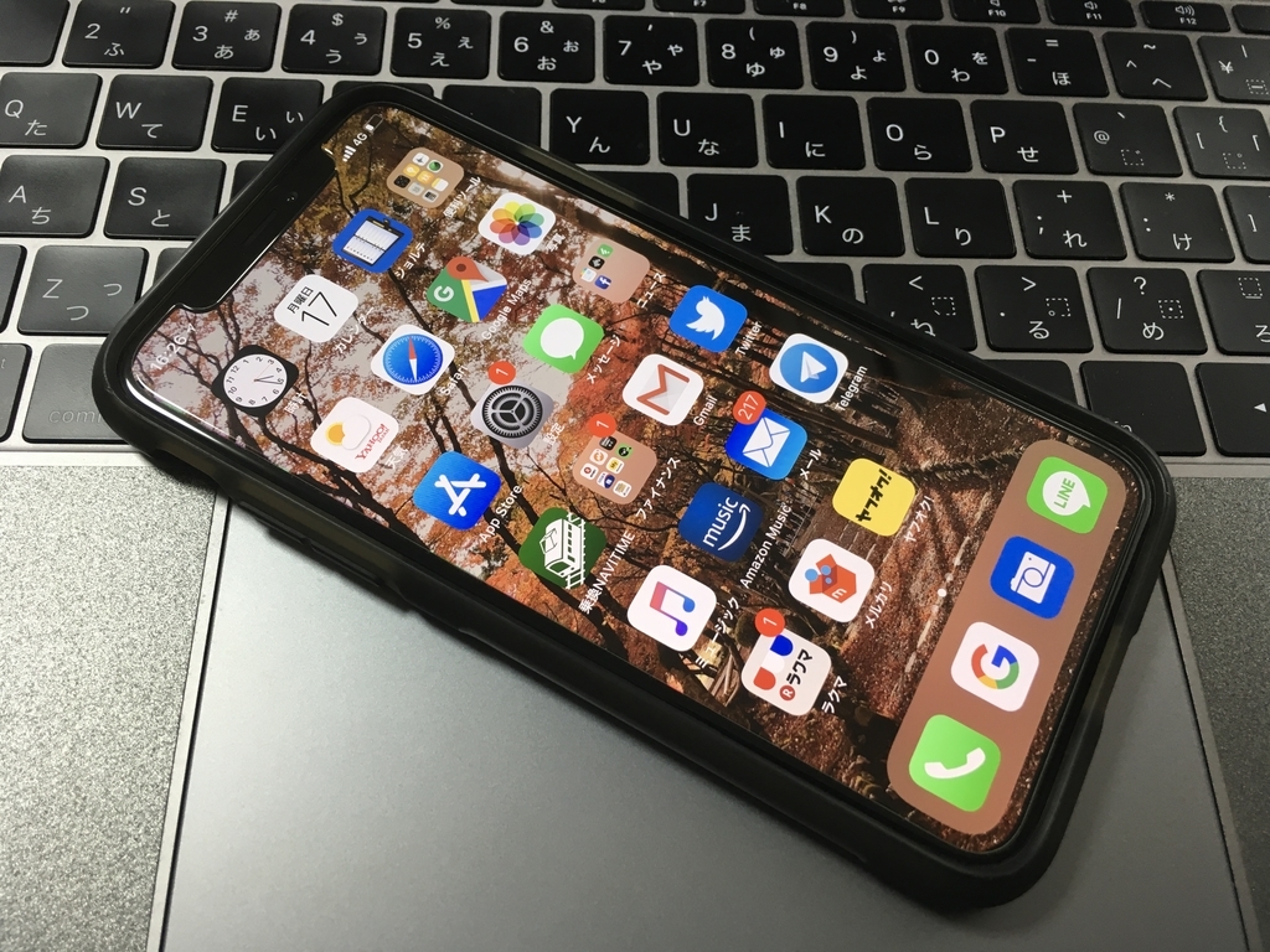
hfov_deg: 61.7
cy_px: 476
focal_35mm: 29
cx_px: 635
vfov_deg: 48.2
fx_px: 1064
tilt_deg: -61.6
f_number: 2.2
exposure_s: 1/30
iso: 64
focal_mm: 4.15
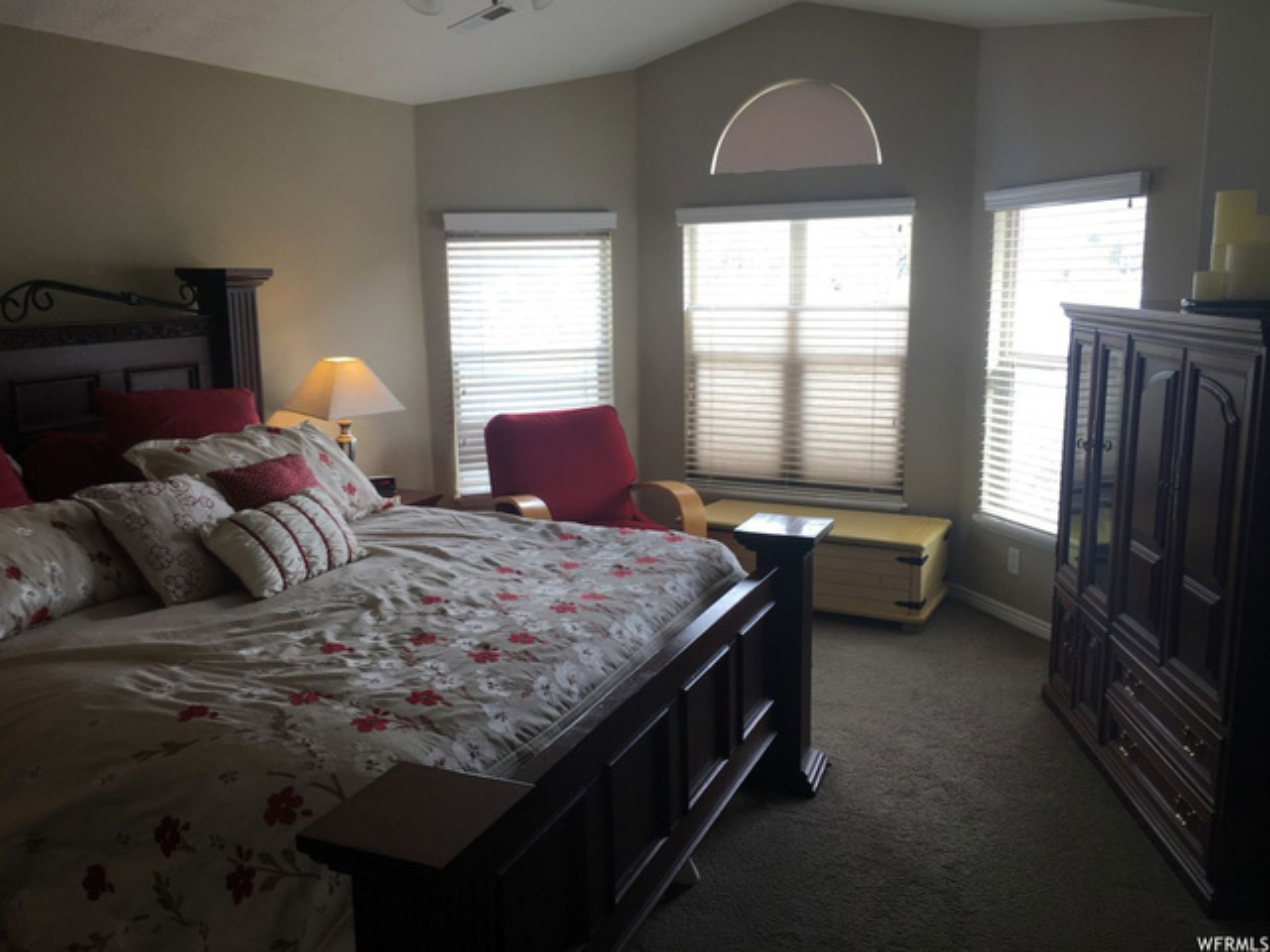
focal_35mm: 29
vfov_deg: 48.2
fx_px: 1064
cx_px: 635
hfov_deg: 61.7
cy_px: 476
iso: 25
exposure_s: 1/60
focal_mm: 4.15
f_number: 2.2
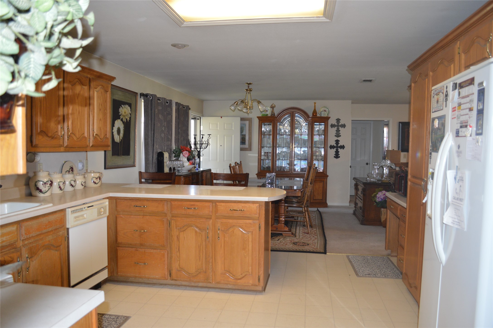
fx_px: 369
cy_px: 164
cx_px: 246
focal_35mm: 27
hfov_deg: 67.4
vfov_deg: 47.8
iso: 500
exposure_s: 1/60
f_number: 3.5
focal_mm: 18
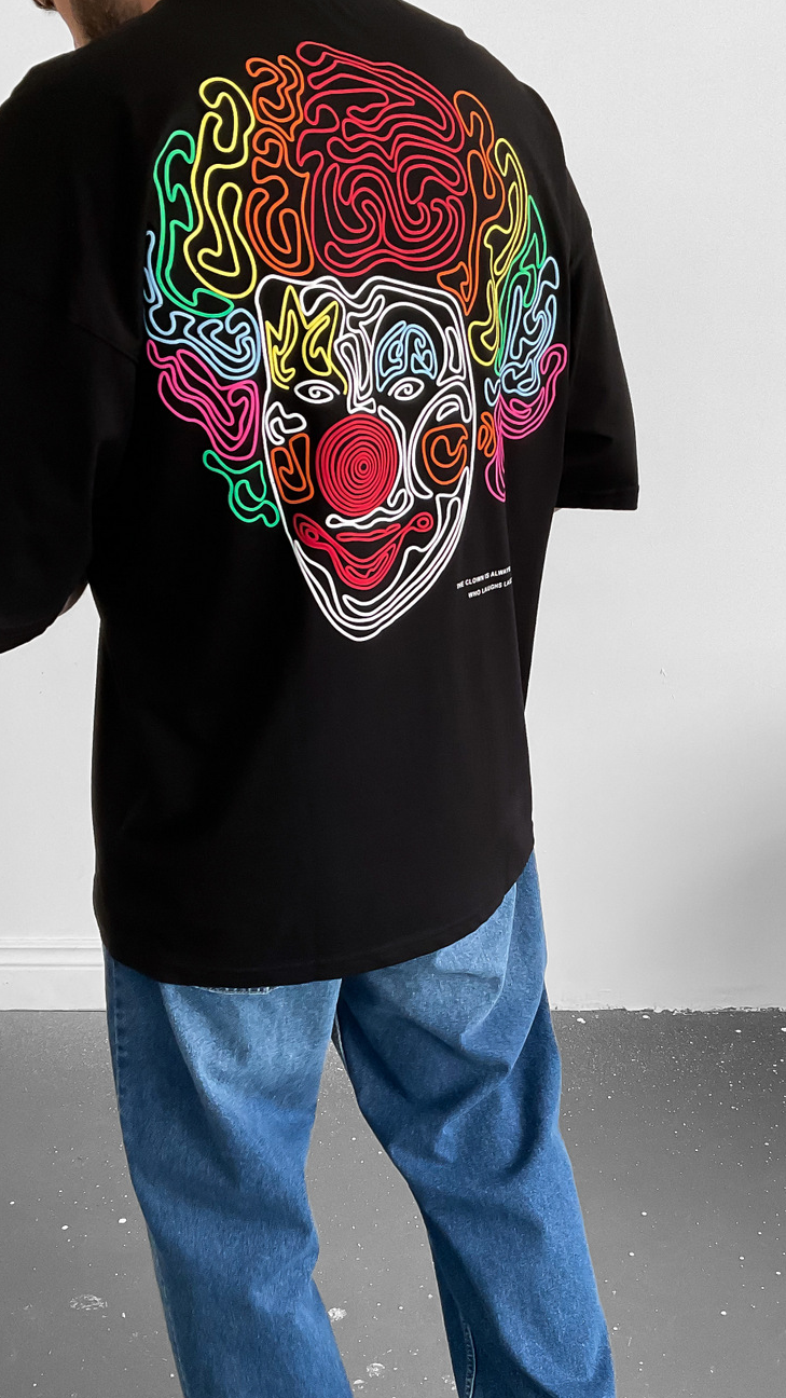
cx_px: 470
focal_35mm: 39
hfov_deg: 30.4
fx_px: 1445
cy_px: 749
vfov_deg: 51.6
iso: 64
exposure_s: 1/75
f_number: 1.8
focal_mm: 3
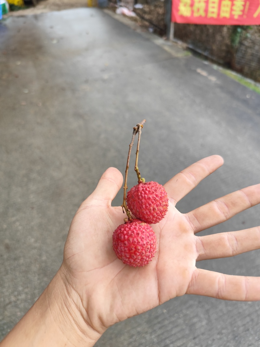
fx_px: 230
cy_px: 174
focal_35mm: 23
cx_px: 130
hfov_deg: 58.9
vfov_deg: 73.9
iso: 80
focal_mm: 6.14
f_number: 1.65
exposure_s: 1/100
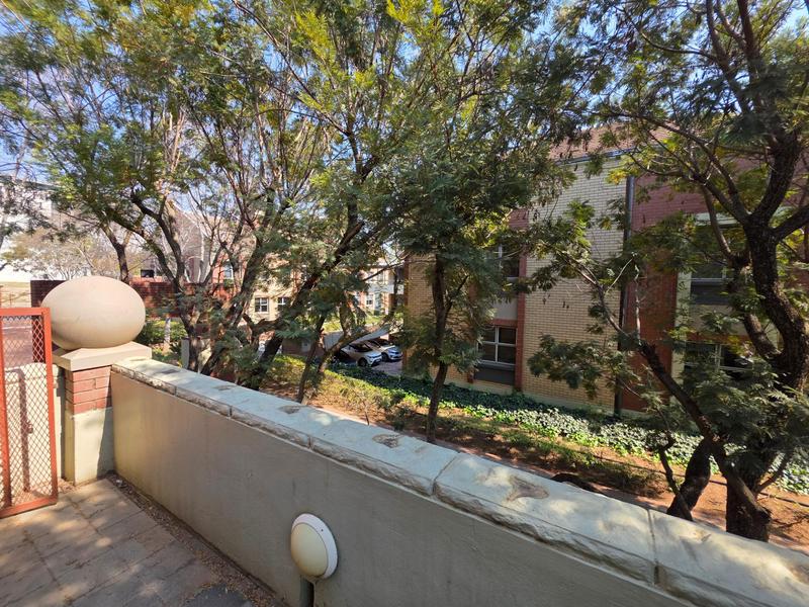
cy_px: 304
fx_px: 304
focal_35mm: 13
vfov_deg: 89.9
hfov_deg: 106.2
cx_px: 404
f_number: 1.9
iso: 40
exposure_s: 1/539
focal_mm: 2.2
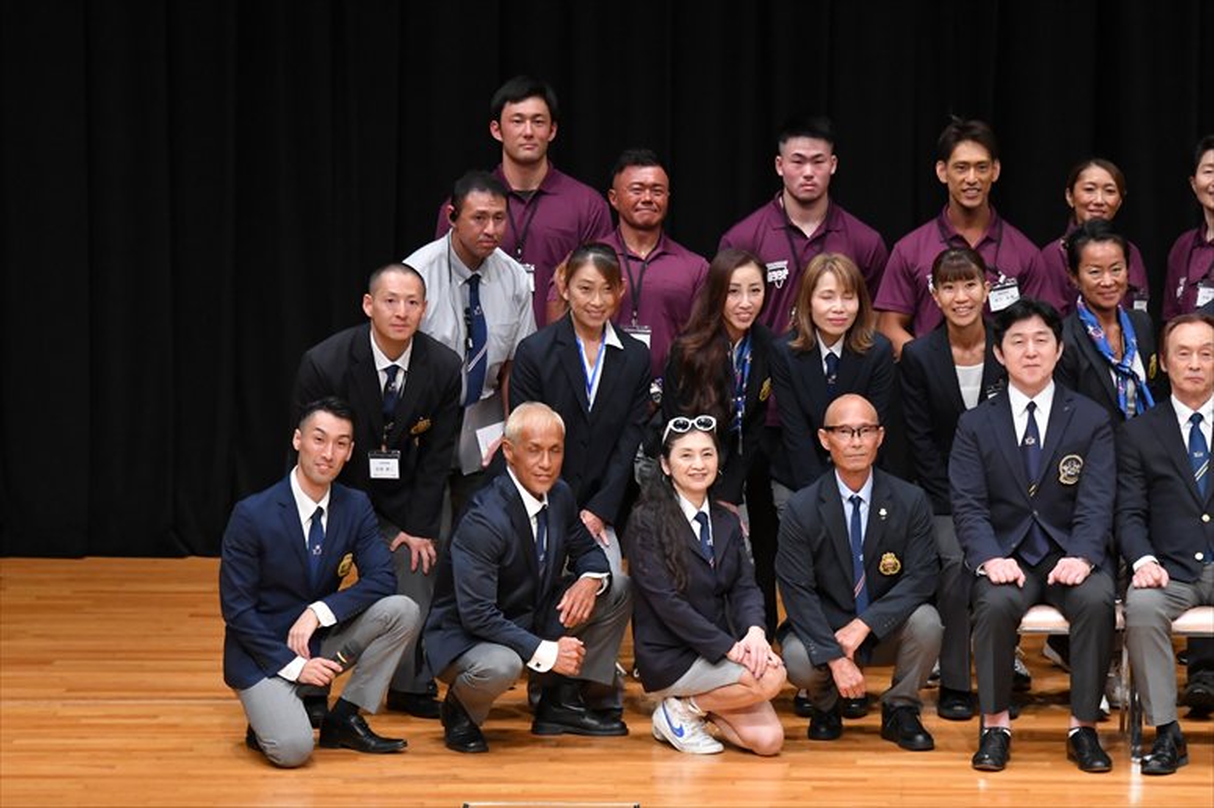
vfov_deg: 6.1
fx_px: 7584
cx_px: 607
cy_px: 404
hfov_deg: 9.2
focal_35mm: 225
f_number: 5.6
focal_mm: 150
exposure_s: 1/400
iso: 3200
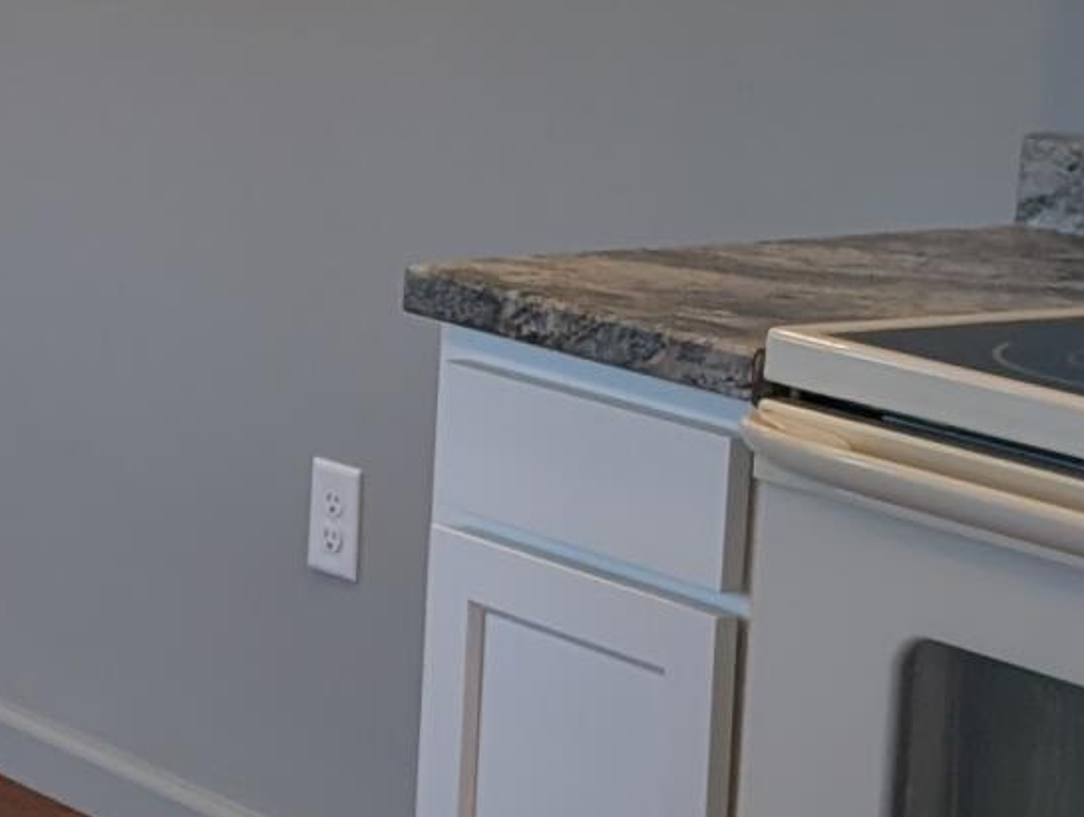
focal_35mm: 132
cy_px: 189
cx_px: -1020
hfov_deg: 13.1
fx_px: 4142
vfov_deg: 11.2
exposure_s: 1/120
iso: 28
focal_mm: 6.9
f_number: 1.68
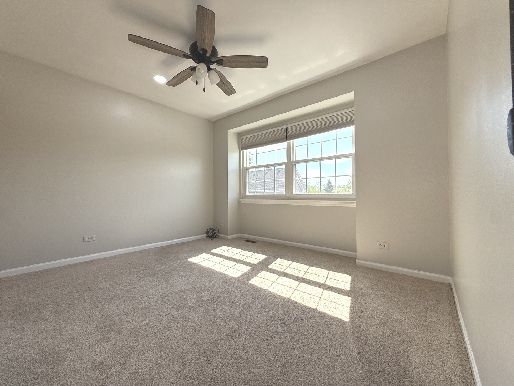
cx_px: 257
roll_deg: +0.7
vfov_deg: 85.7
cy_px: 193
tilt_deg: +0.9
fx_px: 208
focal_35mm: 14
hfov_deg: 102.1
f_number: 2.2
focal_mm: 2.22
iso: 64
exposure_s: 1/527
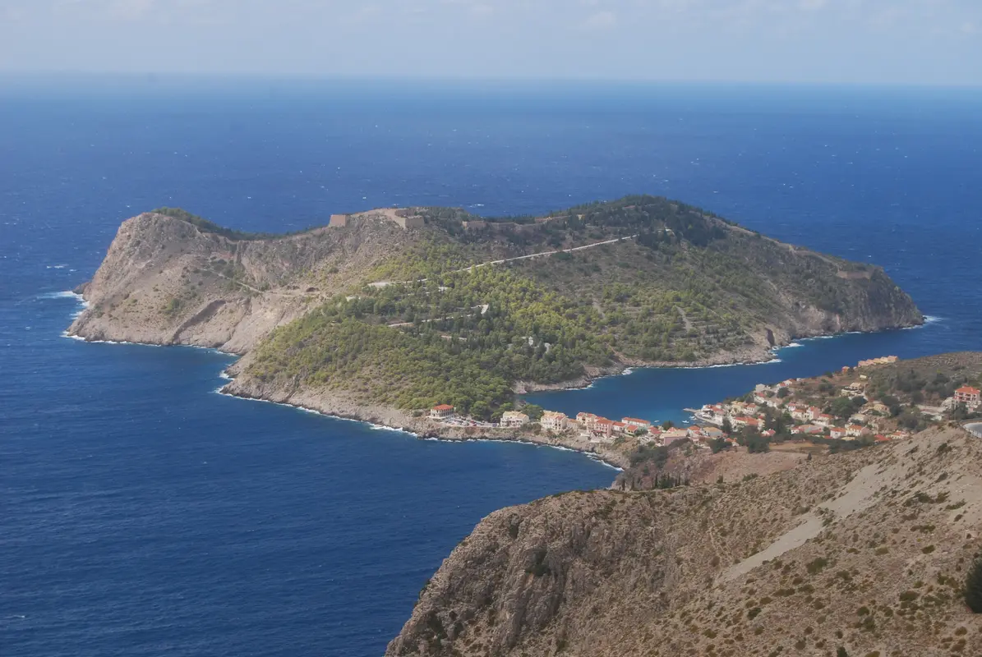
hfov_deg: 26.0
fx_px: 2130
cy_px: 328
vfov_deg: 17.5
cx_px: 491
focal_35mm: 78
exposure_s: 1/250
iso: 200
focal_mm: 52
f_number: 10
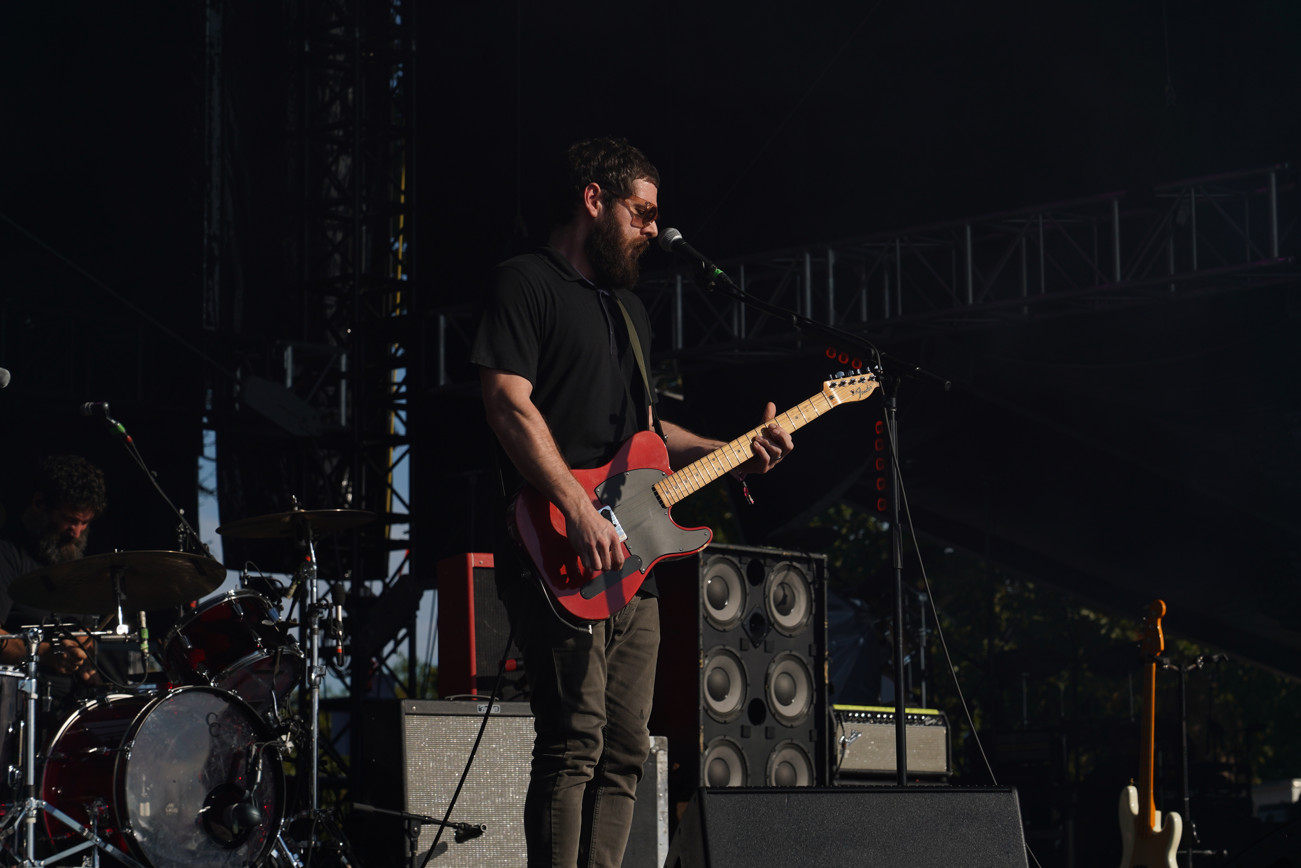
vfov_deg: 13.0
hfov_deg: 19.5
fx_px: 3794
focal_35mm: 105
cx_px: 650
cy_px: 434
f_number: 8
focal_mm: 105
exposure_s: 1/640
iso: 100
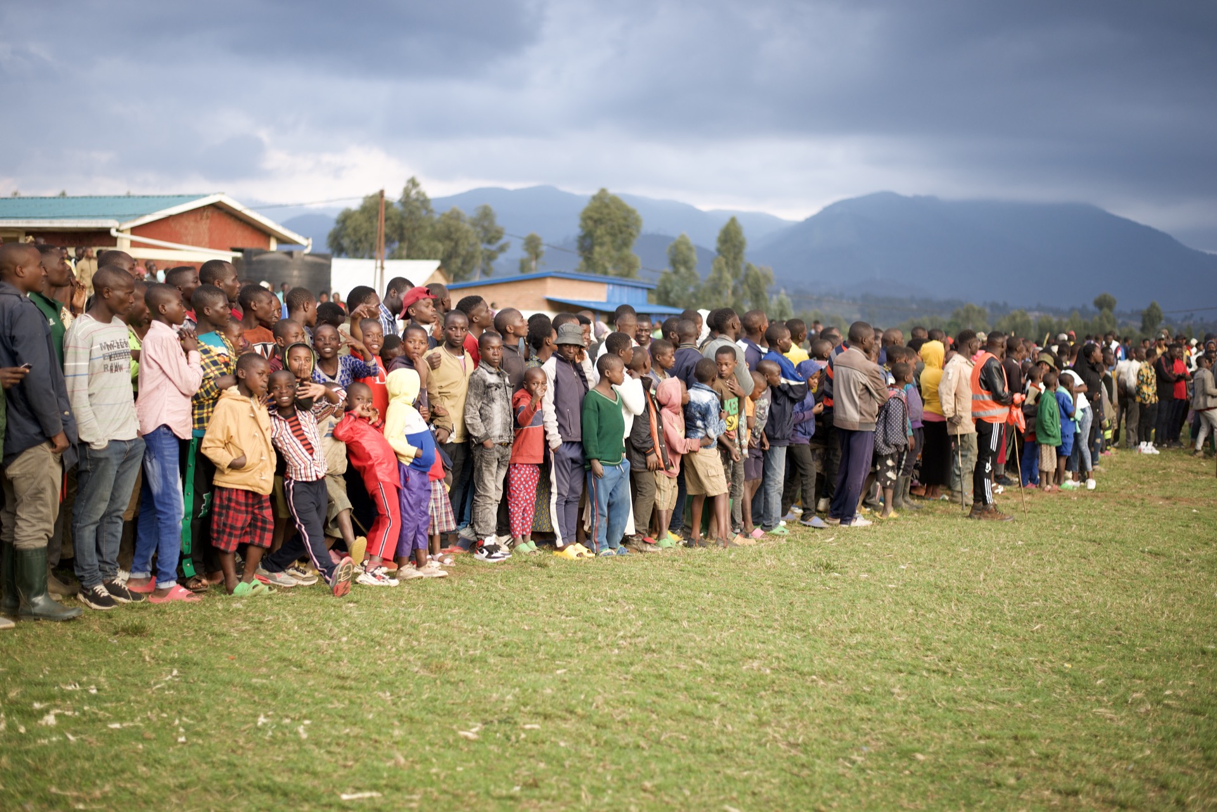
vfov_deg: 27.0
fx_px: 1691
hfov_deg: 39.6
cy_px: 406
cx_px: 608
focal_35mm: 50
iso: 560
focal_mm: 50
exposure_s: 1/640
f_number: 1.8
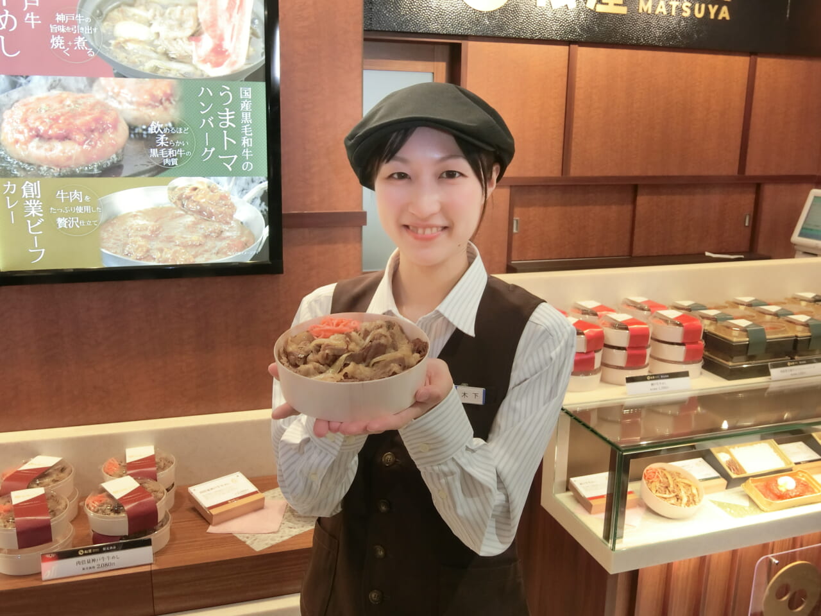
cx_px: 410
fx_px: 806
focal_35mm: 34
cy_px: 308
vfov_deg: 41.8
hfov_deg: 54.0
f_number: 3.4
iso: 400
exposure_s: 1/100
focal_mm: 7.2
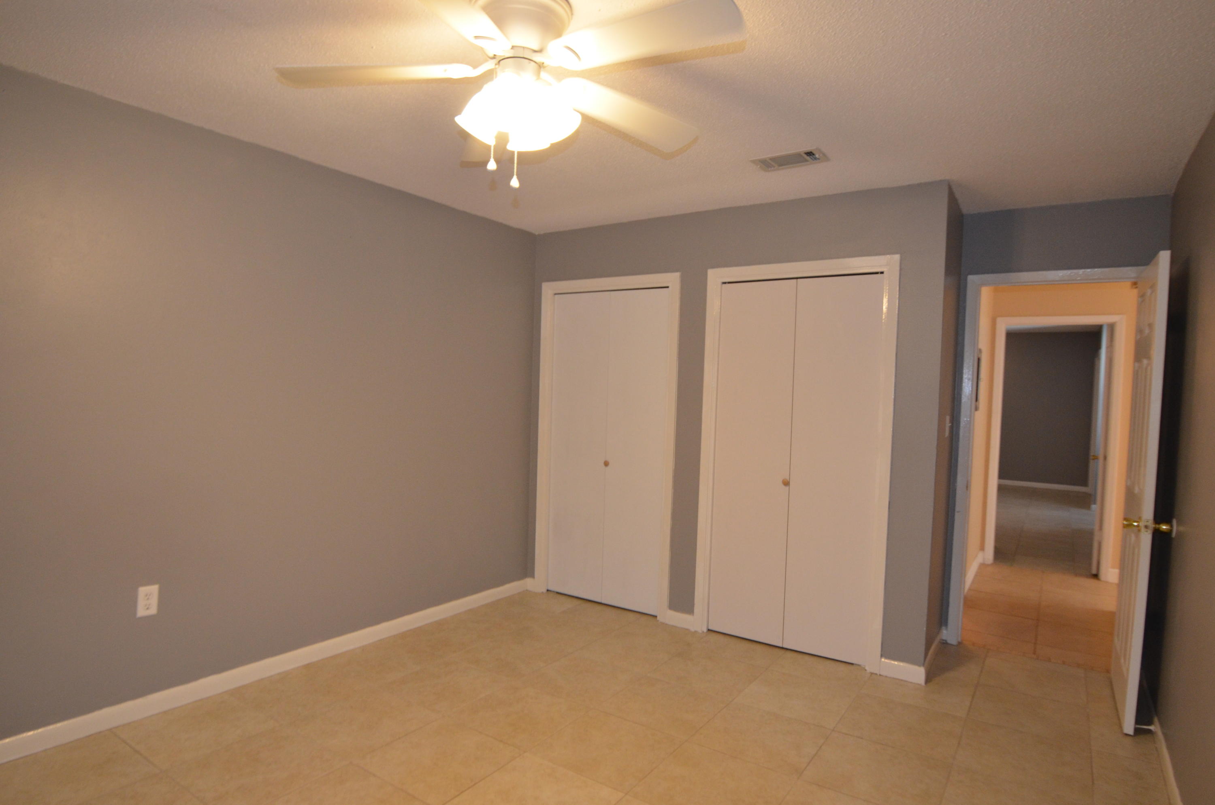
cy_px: 402
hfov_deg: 85.5
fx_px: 657
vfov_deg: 63.0
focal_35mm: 20
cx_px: 608
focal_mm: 13
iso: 1000
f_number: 3.8
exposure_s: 1/60
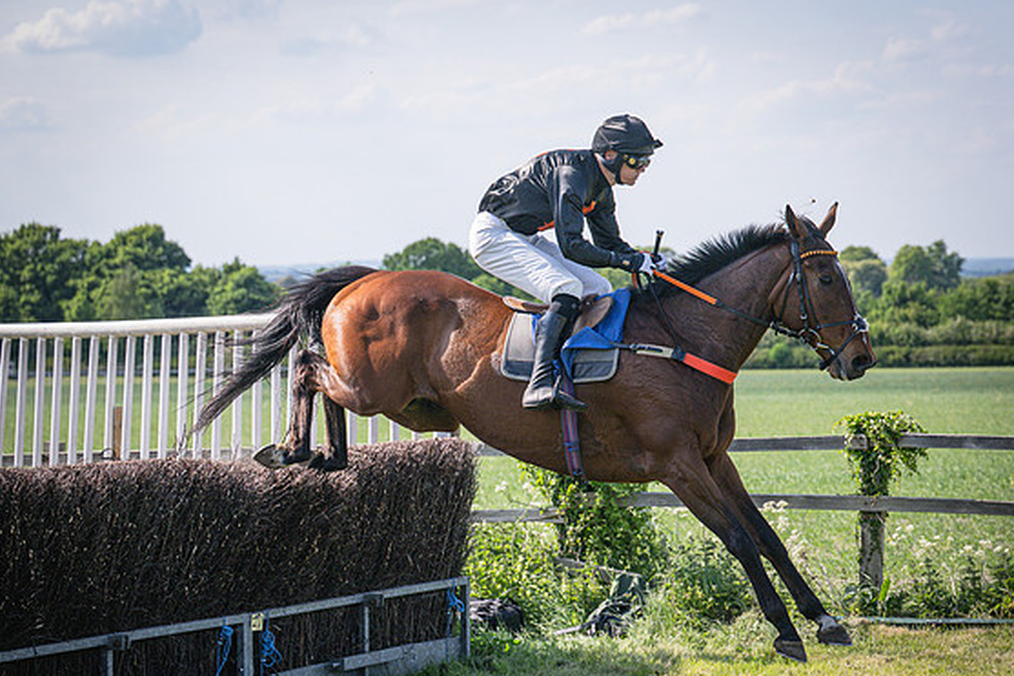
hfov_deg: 19.8
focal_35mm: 103
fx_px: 2900
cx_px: 587
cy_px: 409
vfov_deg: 13.3
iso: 400
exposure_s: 1/3200
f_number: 4
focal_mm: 70
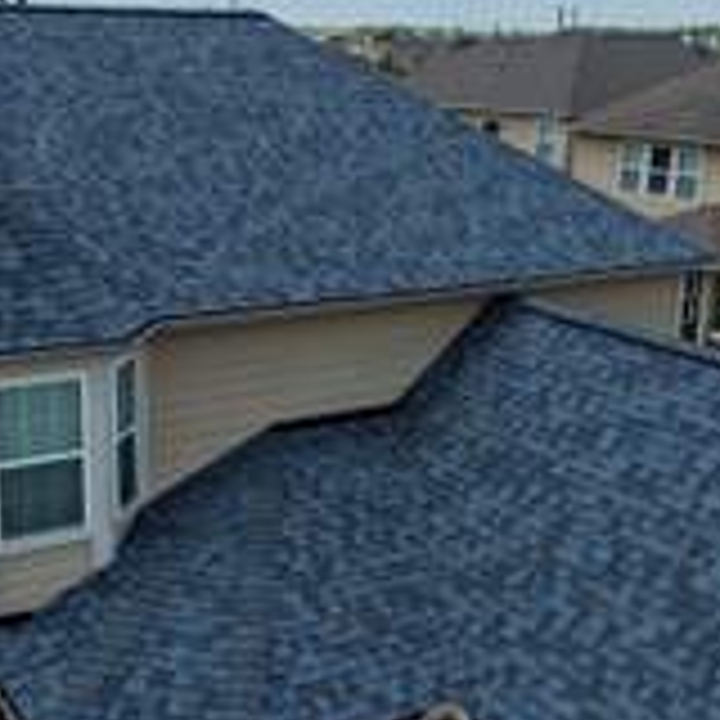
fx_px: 1247
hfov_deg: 32.1
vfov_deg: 32.1
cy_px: 432
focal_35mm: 53
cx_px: 274
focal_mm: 8.67
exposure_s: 1/8000
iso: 400
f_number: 1.8
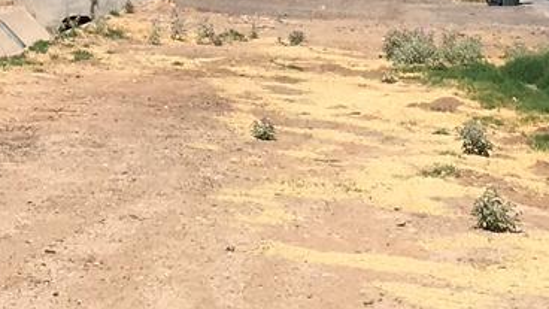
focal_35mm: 173
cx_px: 167
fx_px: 2518
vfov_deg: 6.8
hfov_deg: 12.4
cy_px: -305
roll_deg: +0.2
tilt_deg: +6.3
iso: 25
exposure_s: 1/2198
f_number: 2.2
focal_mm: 4.15
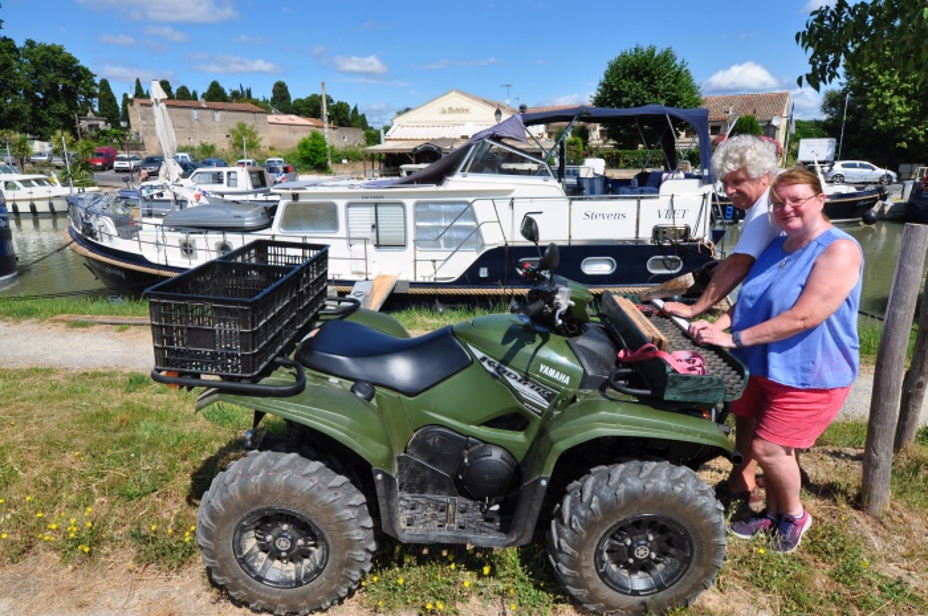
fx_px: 541
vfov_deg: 59.4
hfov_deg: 81.3
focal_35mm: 21
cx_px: 464
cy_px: 308
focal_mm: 14
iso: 200
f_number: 10
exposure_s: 1/320
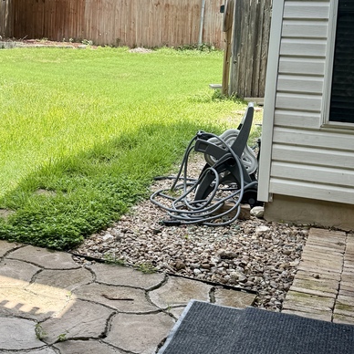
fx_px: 683
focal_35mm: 59
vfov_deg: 28.8
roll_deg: -2.1
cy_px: 113
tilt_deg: -7.6
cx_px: 47
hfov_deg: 28.1
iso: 80
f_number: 1.78
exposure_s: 1/1949
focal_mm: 6.76
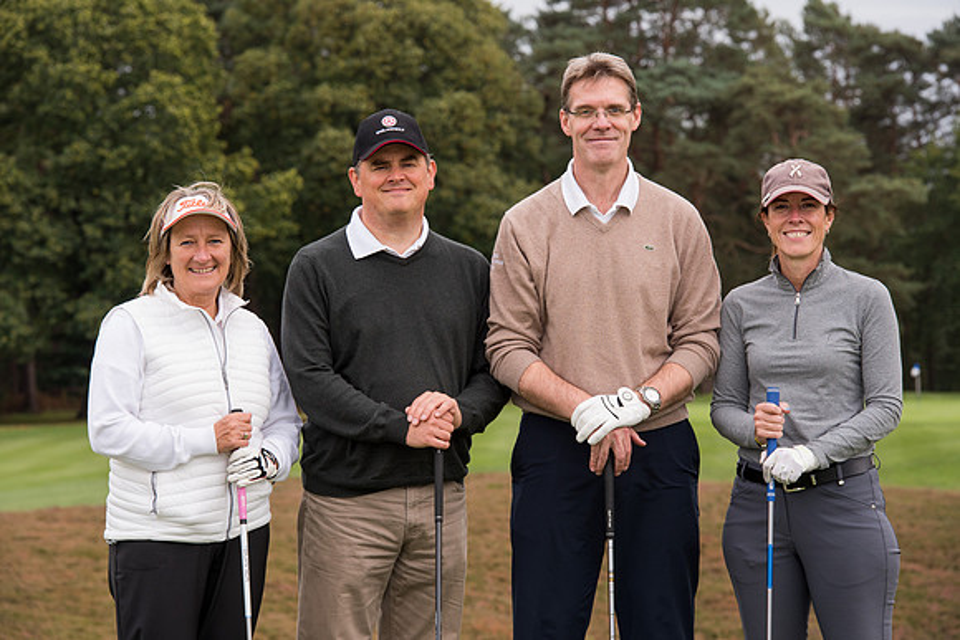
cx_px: 480
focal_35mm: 165
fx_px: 4401
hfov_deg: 12.4
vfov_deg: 8.3
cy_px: 320
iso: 400
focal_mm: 165
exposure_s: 1/250
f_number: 9
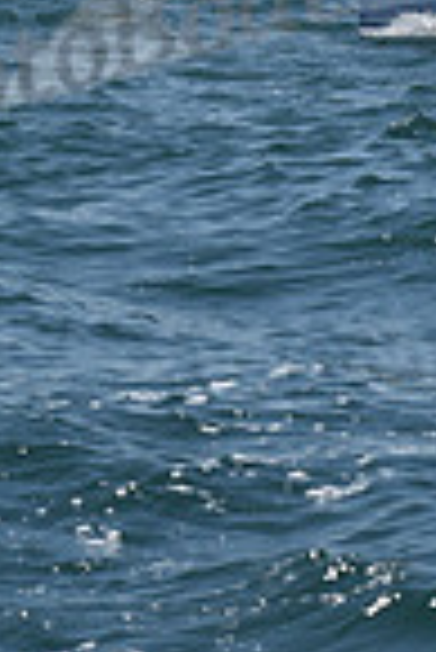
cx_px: -407
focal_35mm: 280
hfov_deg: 4.8
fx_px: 5074
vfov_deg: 7.1
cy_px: -589
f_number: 9
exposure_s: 1/1000
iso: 250
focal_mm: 70
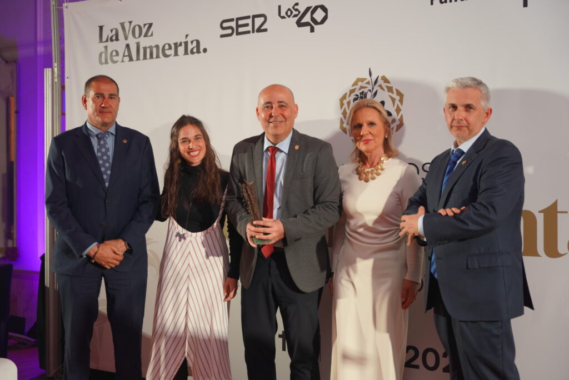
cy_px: 190
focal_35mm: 46
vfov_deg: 29.5
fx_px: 723
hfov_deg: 43.0
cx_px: 284
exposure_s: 1/200
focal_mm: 45.7
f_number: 2.8
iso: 1000
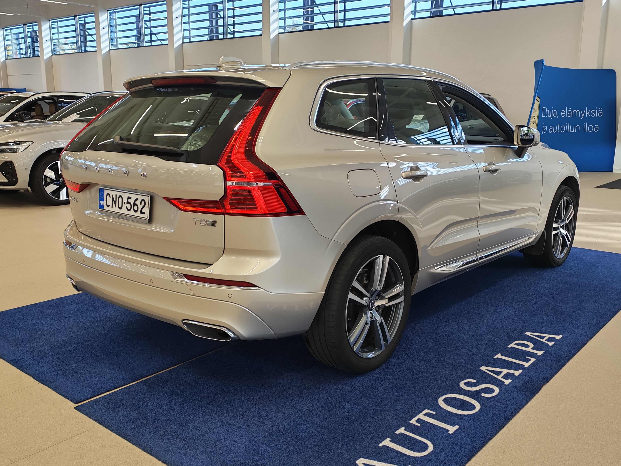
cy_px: 233
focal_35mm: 34
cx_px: 310
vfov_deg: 41.8
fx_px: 610
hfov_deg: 54.0
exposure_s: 1/100
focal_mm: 6.12
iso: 80
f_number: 1.9
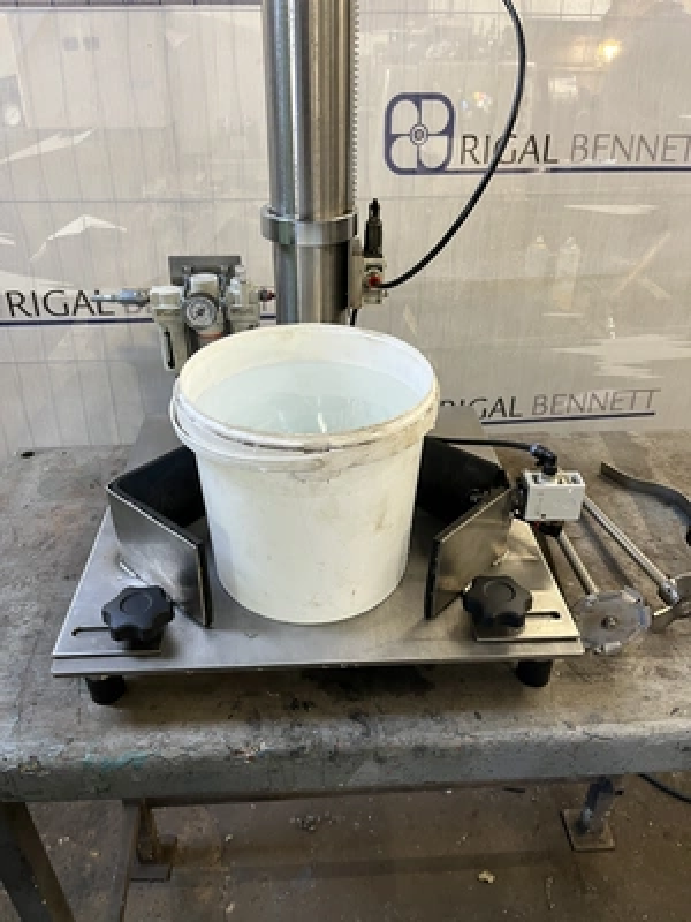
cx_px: 346
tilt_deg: -32.3
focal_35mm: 26
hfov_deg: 53.1
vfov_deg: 67.3
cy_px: 461
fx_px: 692
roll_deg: +1.2
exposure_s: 1/50
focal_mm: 5.1
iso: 160
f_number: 1.6
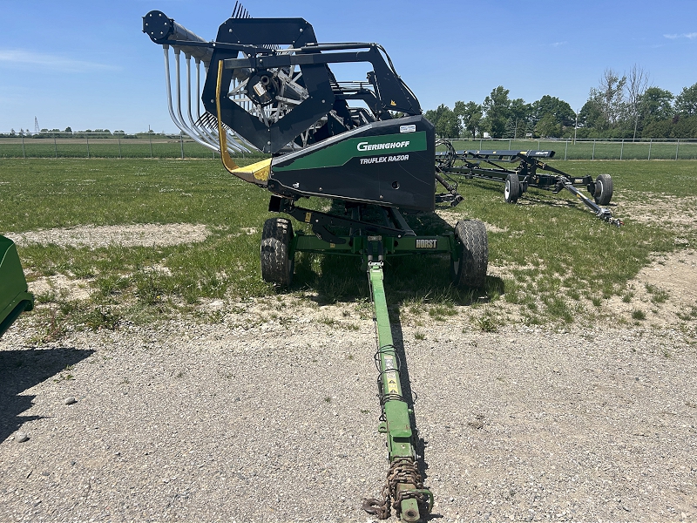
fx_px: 524
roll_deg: +0.0
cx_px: 348
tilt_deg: -12.7
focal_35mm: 26
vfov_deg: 53.1
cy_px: 262
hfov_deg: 67.3
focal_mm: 5.7
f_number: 1.5
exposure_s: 1/4630
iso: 50
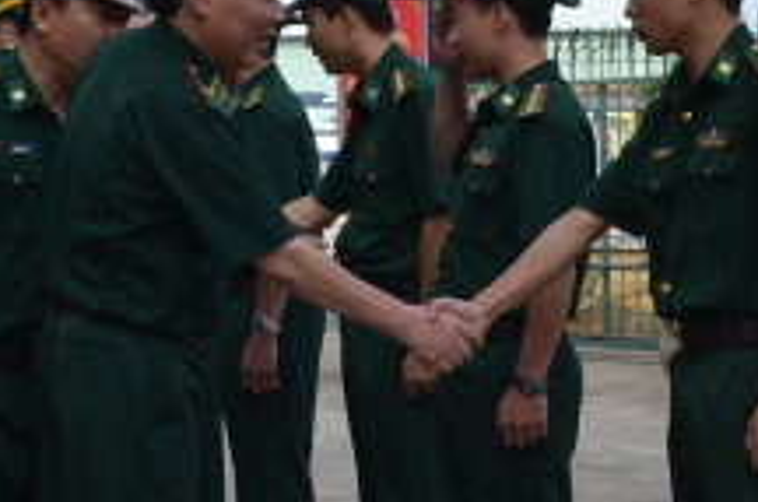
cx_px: 502
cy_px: 77
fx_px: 2731
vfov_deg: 10.5
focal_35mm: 130
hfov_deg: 15.8
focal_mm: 34
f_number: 8
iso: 200
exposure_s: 1/250
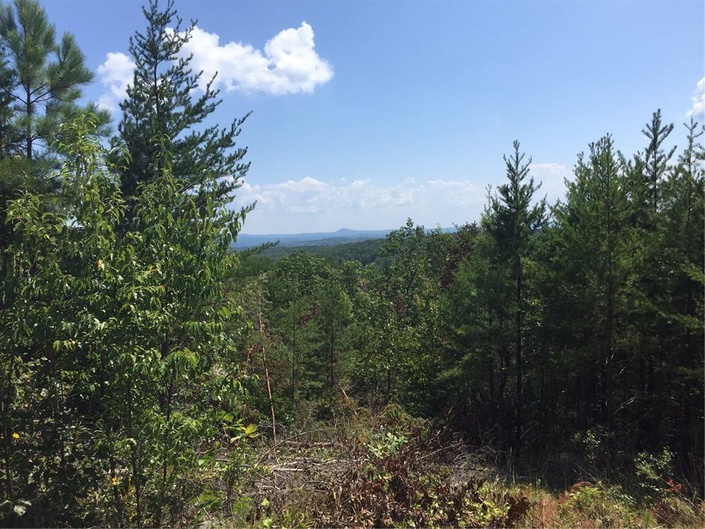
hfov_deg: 61.7
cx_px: 352
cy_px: 264
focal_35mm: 29
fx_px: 591
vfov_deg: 48.2
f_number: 2.2
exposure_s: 1/2639
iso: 32
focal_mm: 4.15
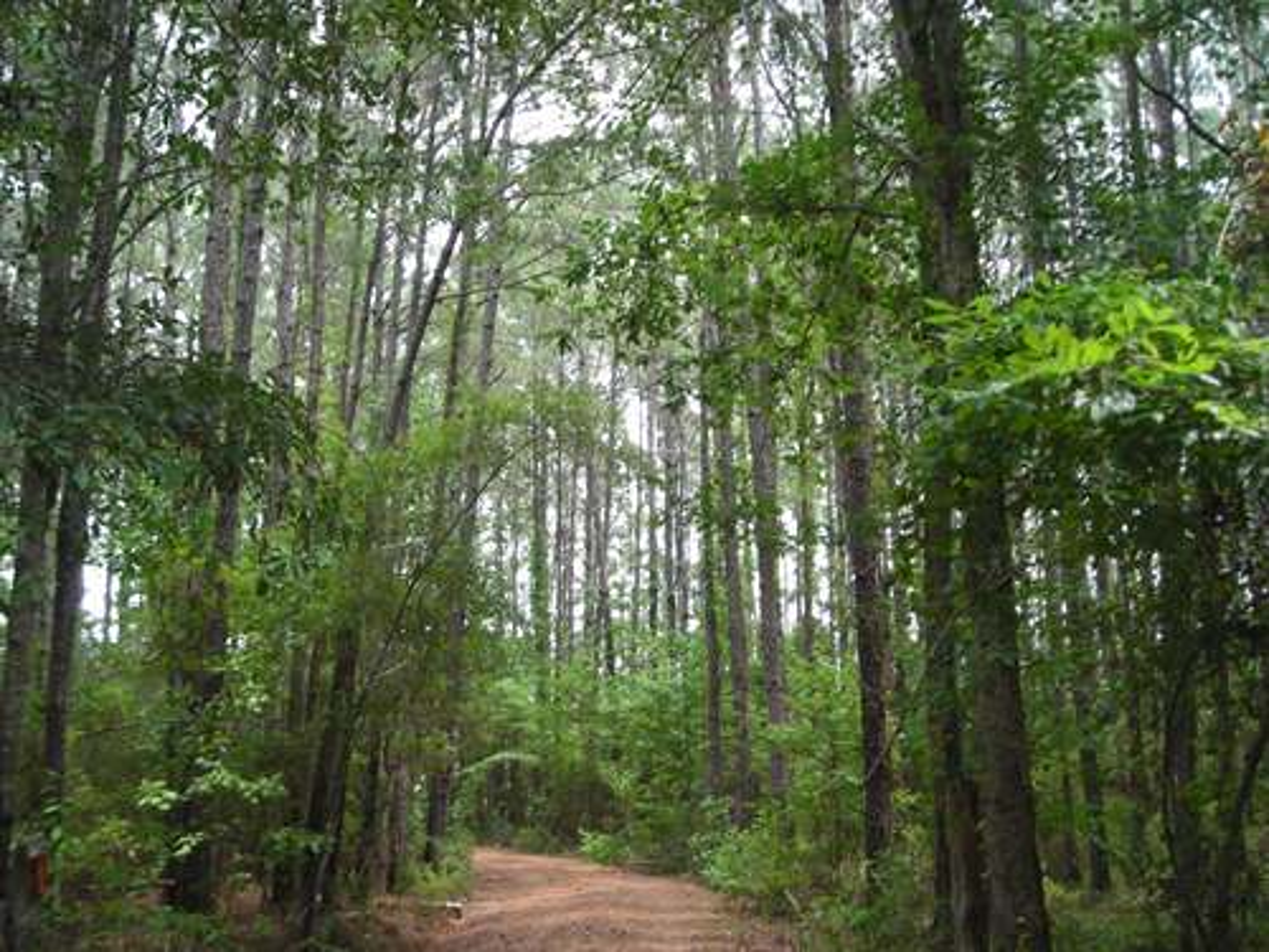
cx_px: 634
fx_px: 1393
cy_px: 476
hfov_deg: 49.0
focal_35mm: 38
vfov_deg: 37.7
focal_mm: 6.3
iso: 50
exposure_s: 1/39
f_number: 3.2
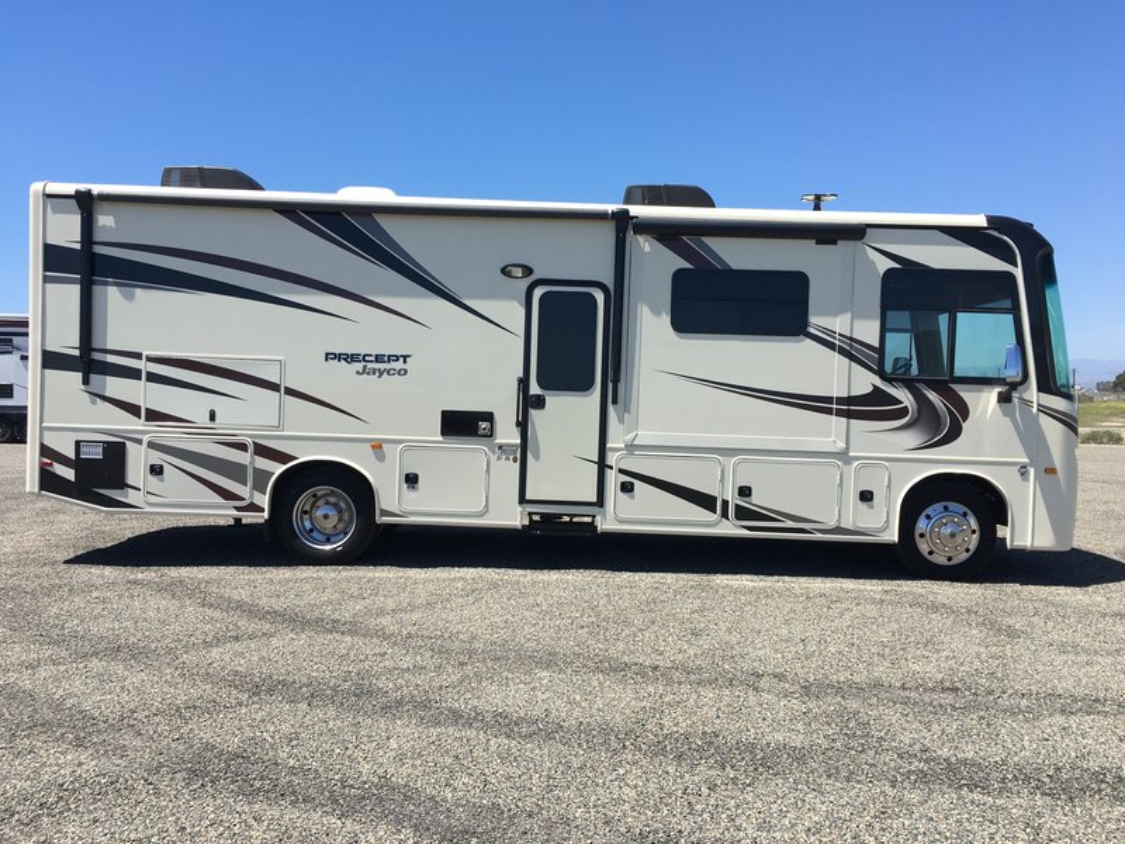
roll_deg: -0.4
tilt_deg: -3.5
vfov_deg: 48.2
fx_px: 942
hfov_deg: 61.7
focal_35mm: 29
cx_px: 562
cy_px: 422
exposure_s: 1/1241
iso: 25
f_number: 2.2
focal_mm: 4.15
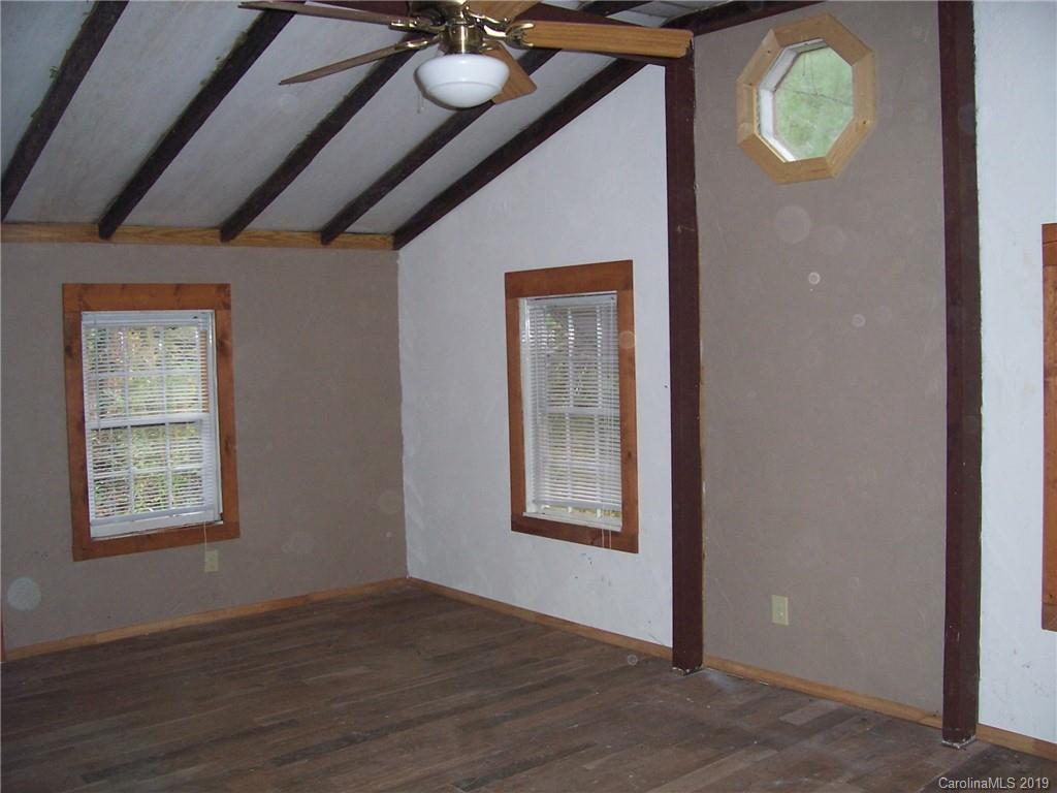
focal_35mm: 34
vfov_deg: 41.8
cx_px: 528
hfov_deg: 54.0
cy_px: 396
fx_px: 1038
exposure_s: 1/60
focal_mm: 5.6
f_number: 2.7
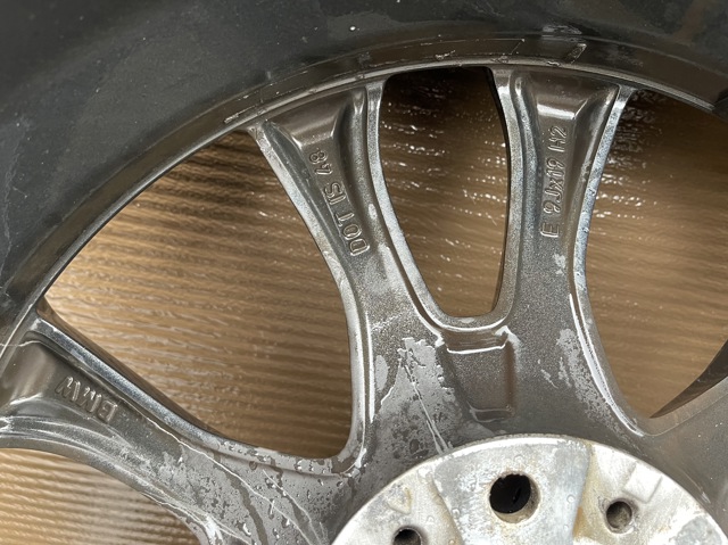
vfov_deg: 54.8
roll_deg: -9.7
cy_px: 272
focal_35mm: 25
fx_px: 525
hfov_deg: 69.4
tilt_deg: -22.5
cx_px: 364
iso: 320
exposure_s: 1/60
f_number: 1.6
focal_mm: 5.1
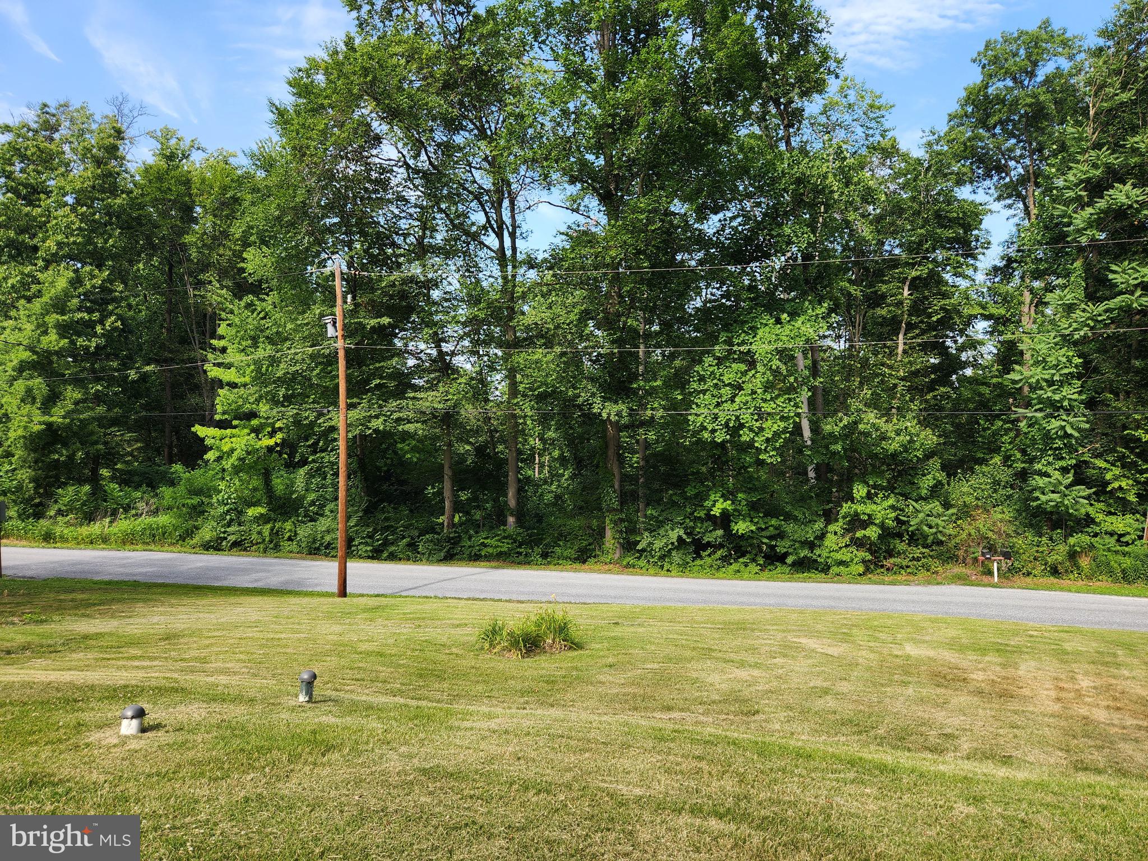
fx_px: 763
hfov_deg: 73.9
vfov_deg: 58.9
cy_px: 430
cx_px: 574
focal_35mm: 23
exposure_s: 1/522
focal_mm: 5.4
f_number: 1.8
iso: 20
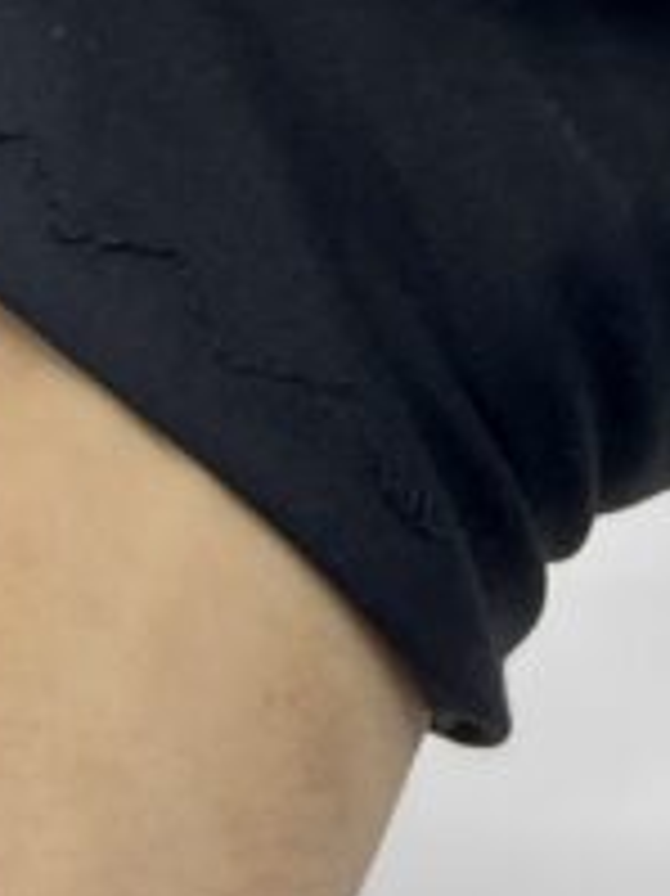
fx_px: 3462
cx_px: 796
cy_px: -878
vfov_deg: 12.9
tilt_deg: -23.4
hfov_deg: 10.9
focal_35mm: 134
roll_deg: -0.5
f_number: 1.5
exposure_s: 1/110
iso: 32
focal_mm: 5.7
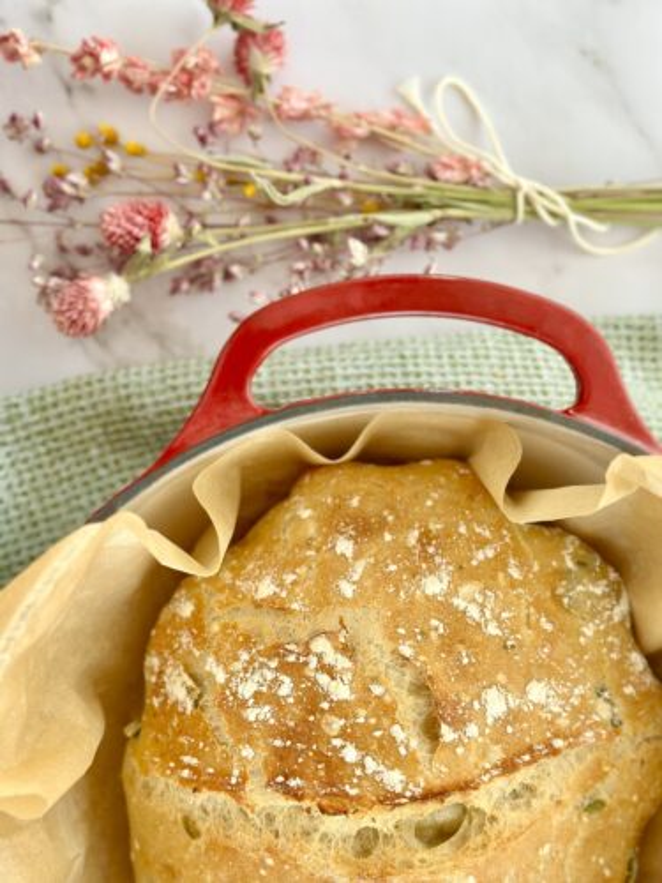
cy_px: 442
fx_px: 1224
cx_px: 331
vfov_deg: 39.7
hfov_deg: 30.3
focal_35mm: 48
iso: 125
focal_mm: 6.86
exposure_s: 1/103
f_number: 1.78
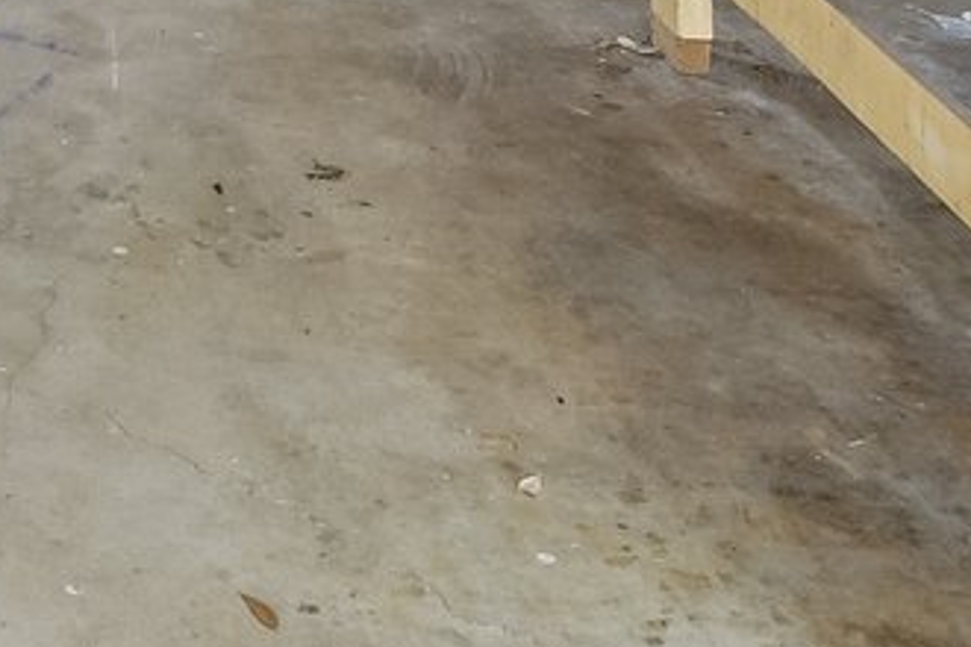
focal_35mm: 93
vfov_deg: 11.6
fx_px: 2508
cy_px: -998
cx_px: -277
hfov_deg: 20.2
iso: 400
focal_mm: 10
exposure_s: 1/8
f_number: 8
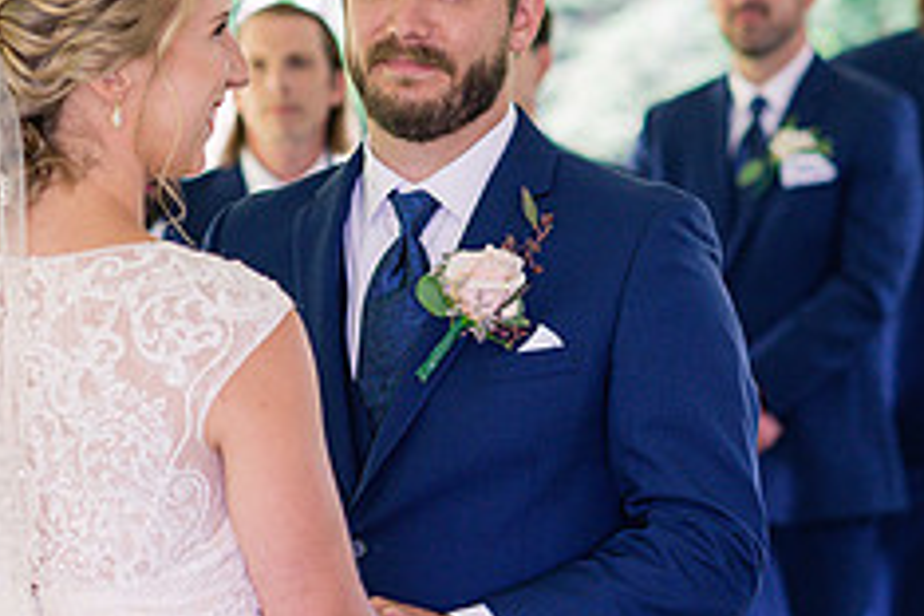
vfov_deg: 6.5
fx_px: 5415
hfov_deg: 9.8
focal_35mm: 211
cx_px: 438
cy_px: 97
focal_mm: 85
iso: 500
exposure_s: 1/250
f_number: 3.2
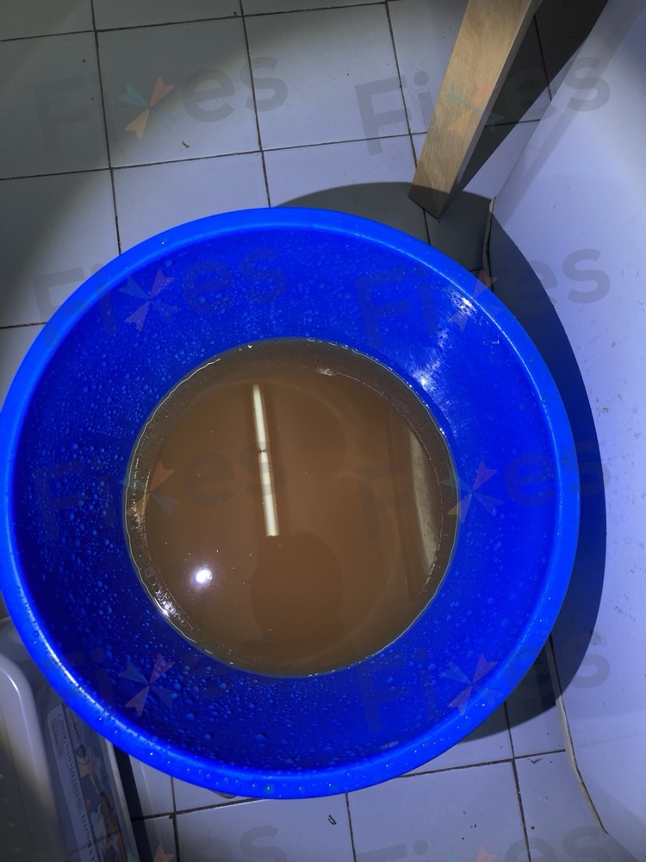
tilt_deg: -81.2
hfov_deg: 49.7
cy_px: 431
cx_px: 323
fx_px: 697
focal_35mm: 28
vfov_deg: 63.4
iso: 64
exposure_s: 1/50
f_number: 1.8
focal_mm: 3.99
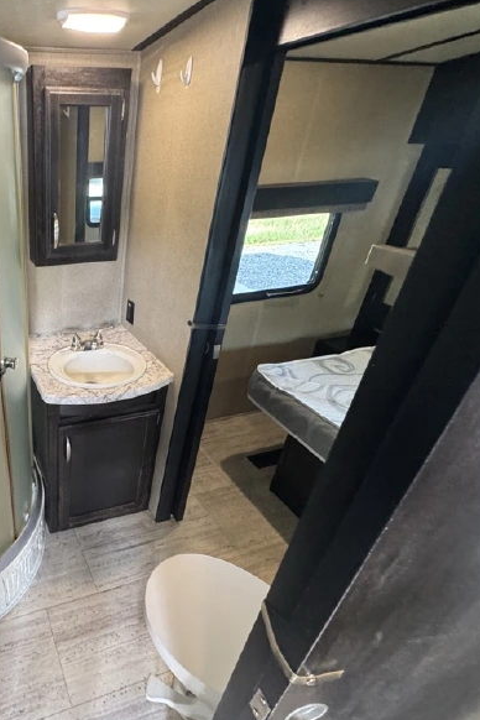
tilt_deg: -29.1
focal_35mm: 20
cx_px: 52
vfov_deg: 84.0
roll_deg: -1.2
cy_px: 353
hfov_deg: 54.3
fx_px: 400
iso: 400
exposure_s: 1/60
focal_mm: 2.22
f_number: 2.2
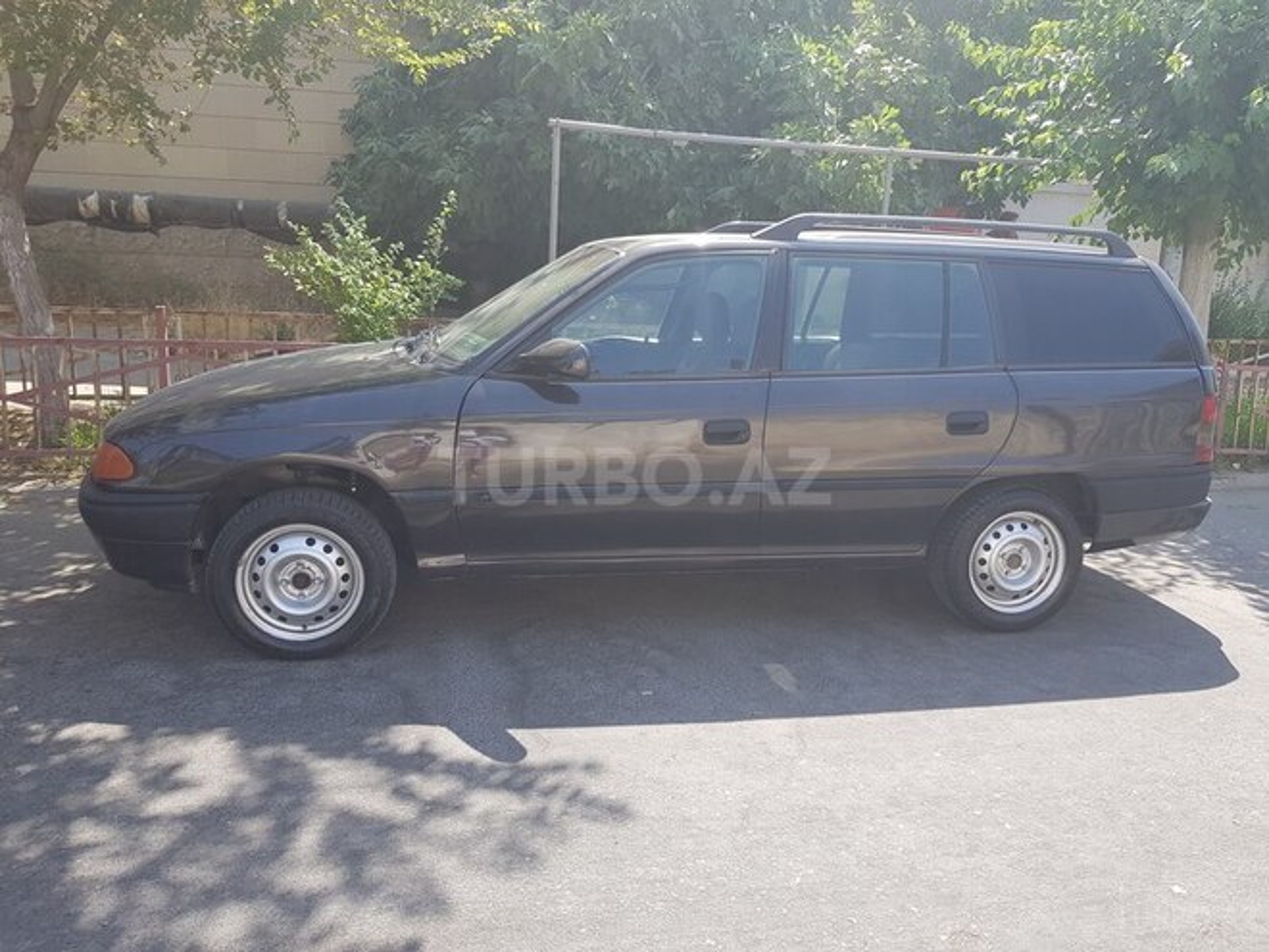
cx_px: 634
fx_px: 953
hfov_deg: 67.3
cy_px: 476
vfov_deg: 53.1
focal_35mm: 26
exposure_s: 1/598
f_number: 1.7
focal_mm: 4.2
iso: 40
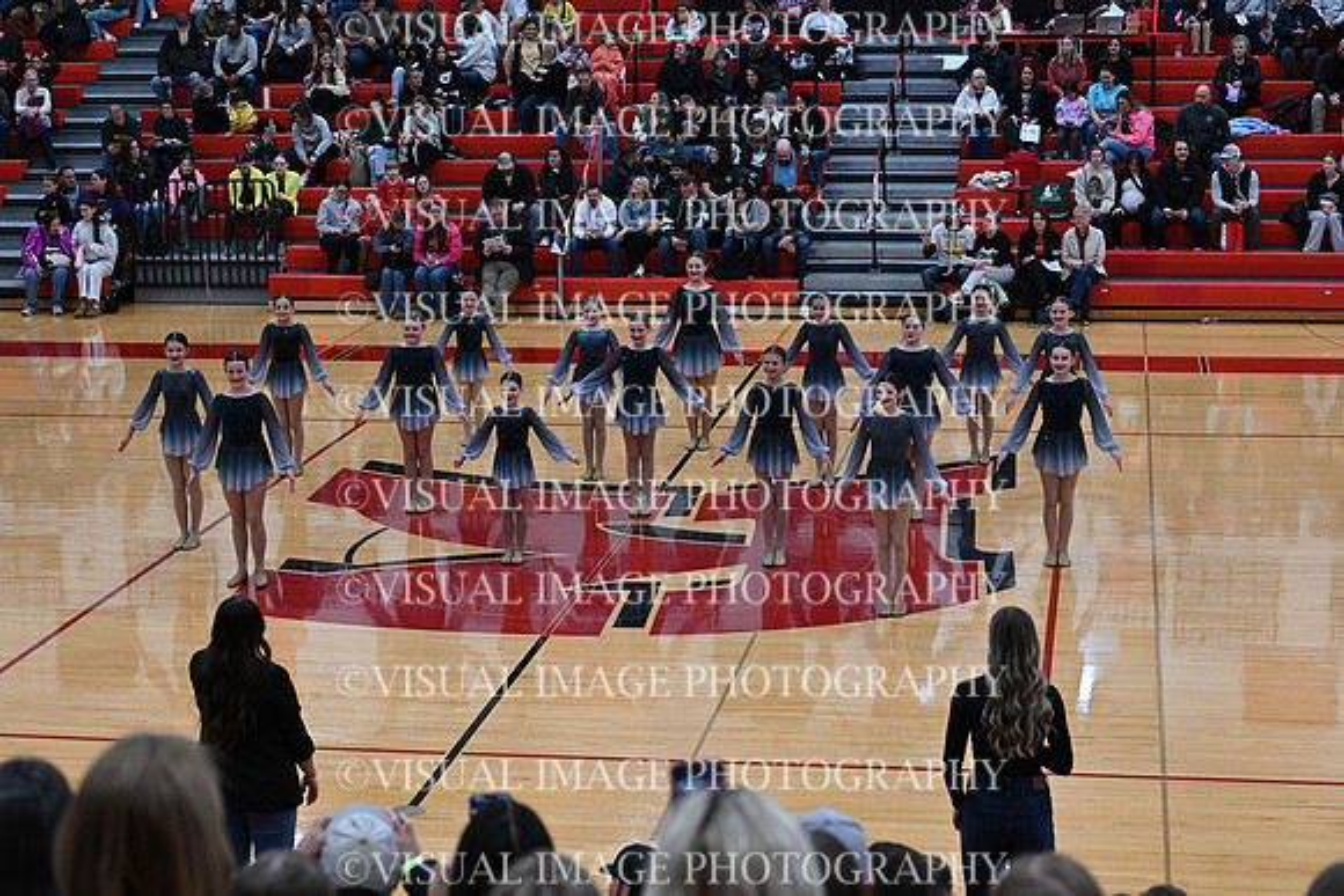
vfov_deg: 19.5
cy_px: 448
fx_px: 2614
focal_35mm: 70
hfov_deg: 28.8
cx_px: 672
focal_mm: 70
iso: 4000
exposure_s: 1/400
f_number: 4
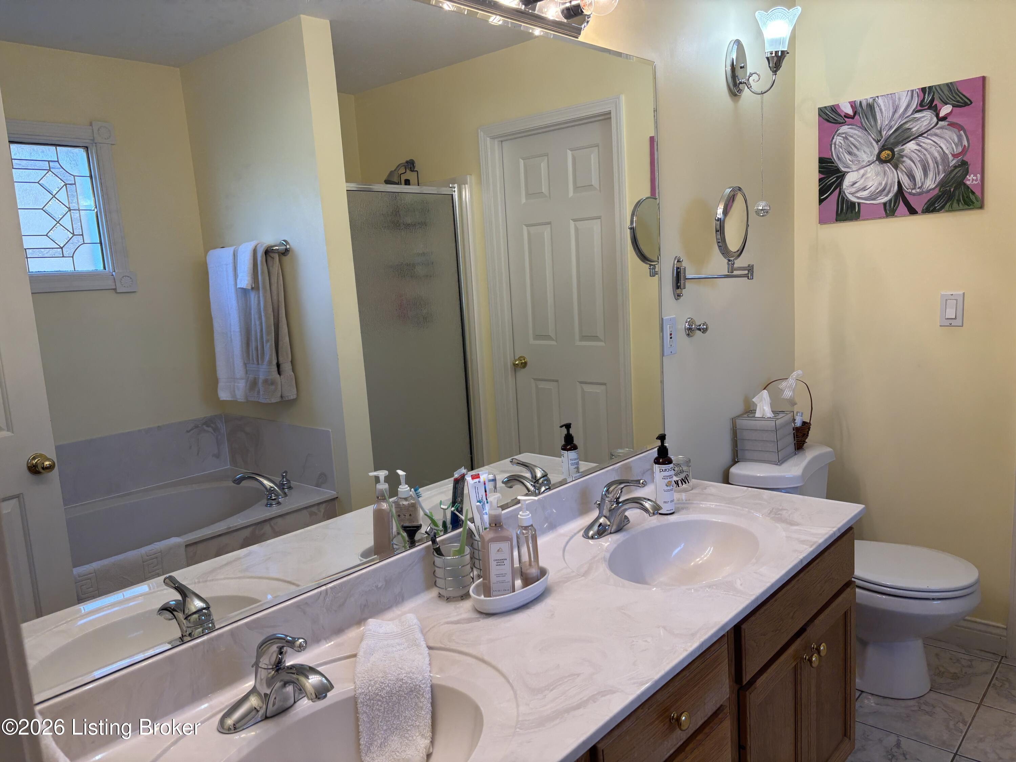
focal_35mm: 26
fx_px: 763
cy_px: 381
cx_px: 508
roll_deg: +3.6
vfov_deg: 53.1
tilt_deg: -9.2
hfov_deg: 67.3
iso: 50
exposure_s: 1/120
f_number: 1.6
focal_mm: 5.96
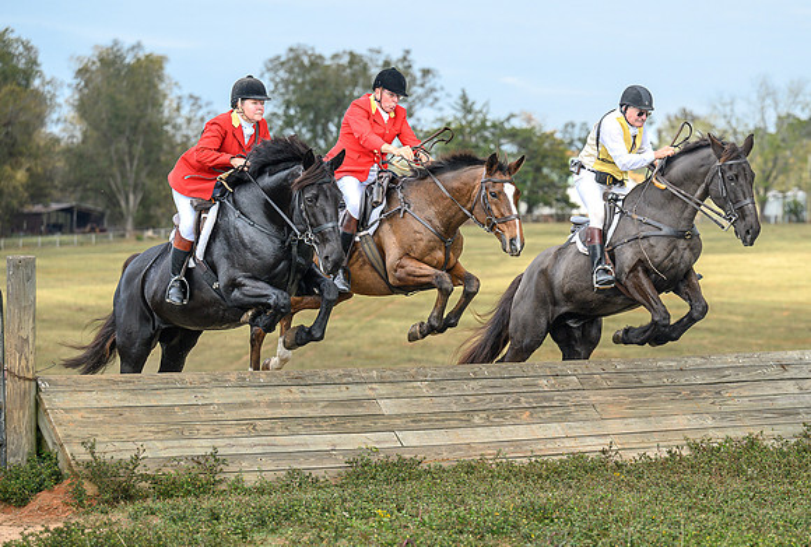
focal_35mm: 137
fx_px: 3094
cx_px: 482
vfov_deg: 10.1
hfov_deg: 14.9
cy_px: 264
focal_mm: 110
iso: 400
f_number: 3.5
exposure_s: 1/800
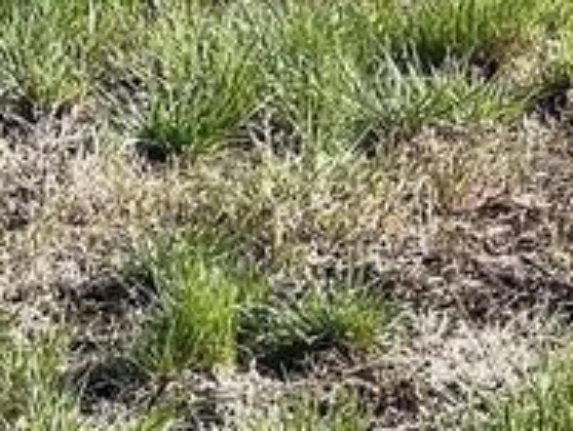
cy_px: -329
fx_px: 4740
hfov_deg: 6.6
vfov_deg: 5.1
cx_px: 1306
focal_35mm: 286
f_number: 2
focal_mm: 6
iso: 25
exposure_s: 1/1497
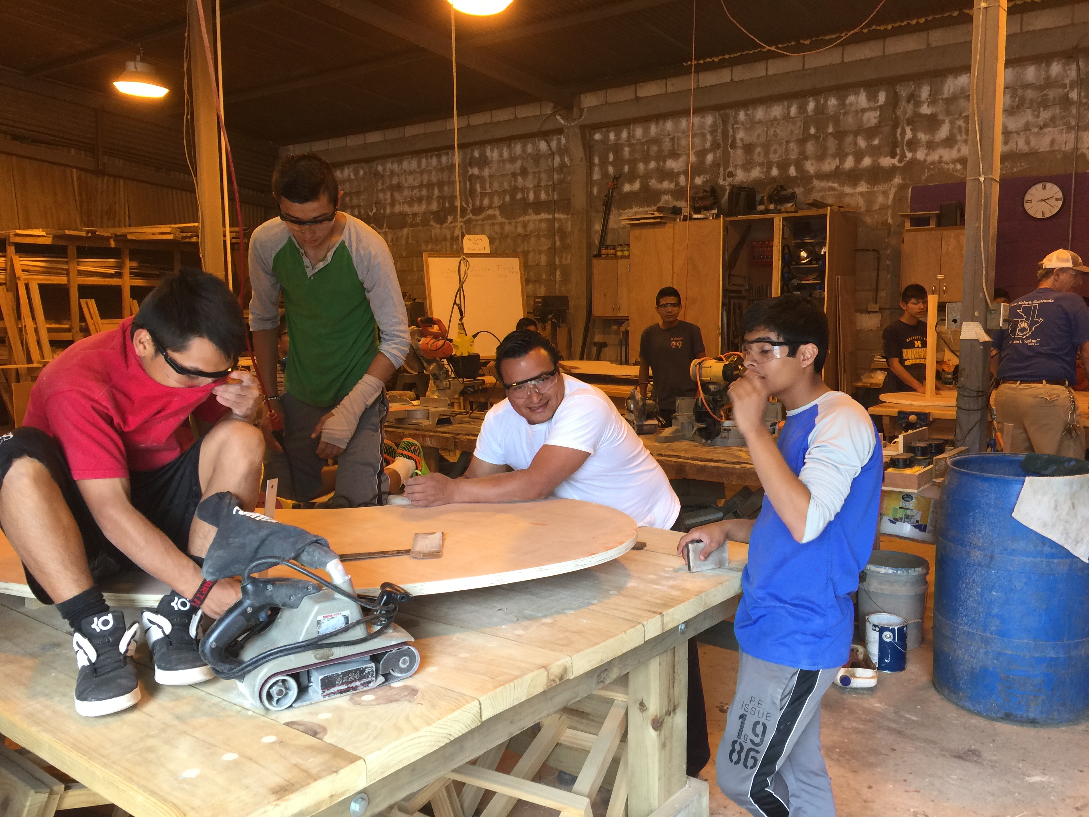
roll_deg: -1.0
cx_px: 544
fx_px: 912
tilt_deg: -6.8
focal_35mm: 29
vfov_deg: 48.2
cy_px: 408
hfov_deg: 61.7
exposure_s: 1/30
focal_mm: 4.15
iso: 32
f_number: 2.2
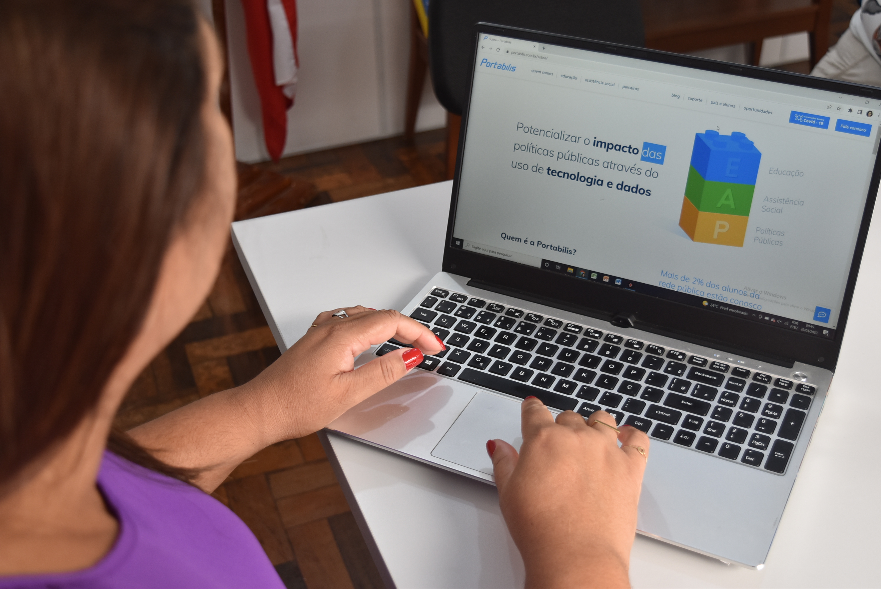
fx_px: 1176
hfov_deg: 41.1
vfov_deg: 28.1
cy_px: 294
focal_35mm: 48
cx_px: 440
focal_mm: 32
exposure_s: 1/80
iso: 400
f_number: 4.5
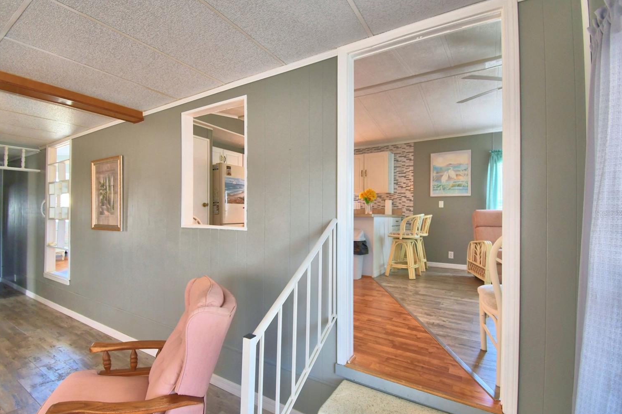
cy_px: 213
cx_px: 301
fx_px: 276
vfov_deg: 73.7
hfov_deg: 96.7
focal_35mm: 16
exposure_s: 1/30
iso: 560
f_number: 4.5
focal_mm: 10
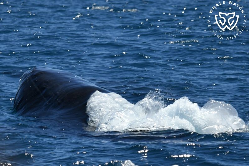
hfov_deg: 4.9
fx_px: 2904
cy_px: 83
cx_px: 124
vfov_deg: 3.3
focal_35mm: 420
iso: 720
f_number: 6
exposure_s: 1/8000
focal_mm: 420
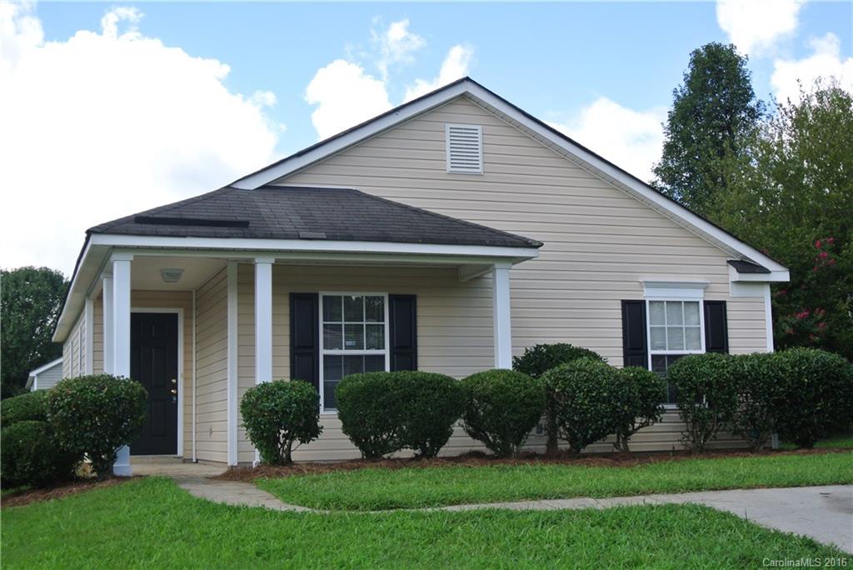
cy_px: 285
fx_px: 1209
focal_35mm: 51
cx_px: 426
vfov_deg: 26.5
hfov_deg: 38.9
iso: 100
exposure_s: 1/250
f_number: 4.8
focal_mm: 18.9
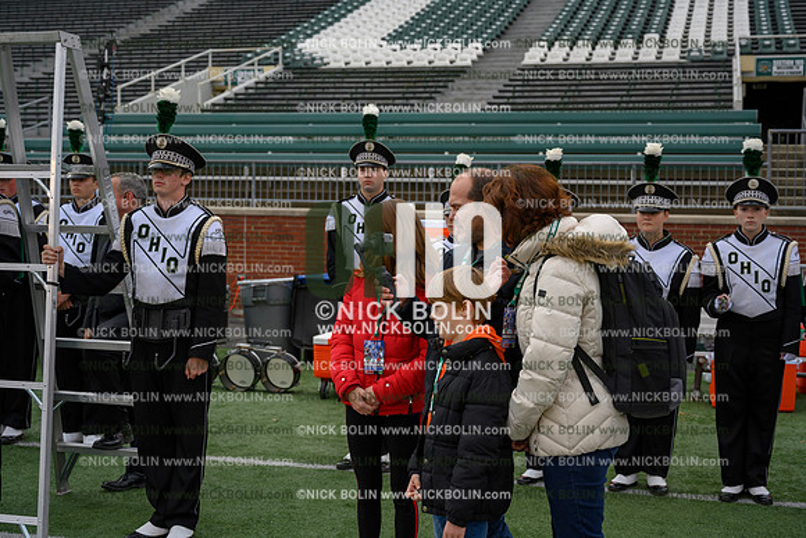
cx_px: 403
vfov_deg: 27.5
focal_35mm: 49
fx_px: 1097
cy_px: 269
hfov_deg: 40.3
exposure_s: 1/500
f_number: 4
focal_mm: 49
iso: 125
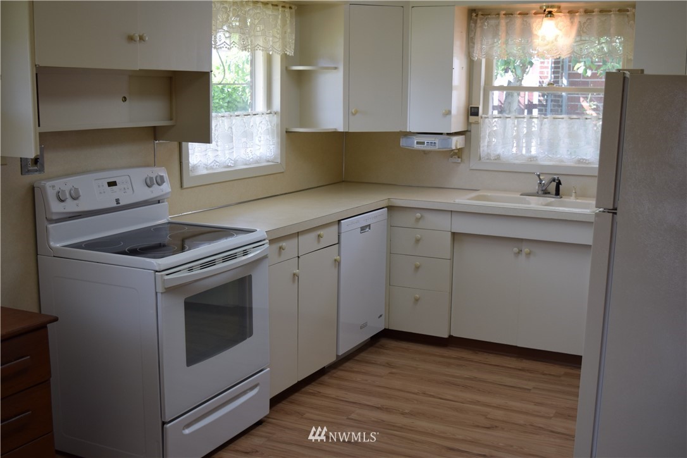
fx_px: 801
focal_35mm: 42
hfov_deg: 46.4
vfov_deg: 31.9
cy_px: 229
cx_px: 344
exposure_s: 1/125
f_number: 5.6
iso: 400
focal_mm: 28
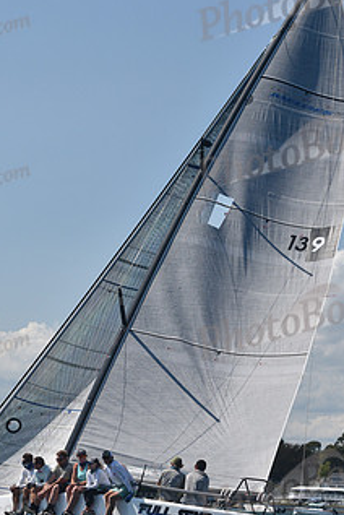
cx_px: 114
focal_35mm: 128
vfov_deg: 16.0
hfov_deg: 10.7
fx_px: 1831
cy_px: 257
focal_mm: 70
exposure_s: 1/1250
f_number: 5
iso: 250
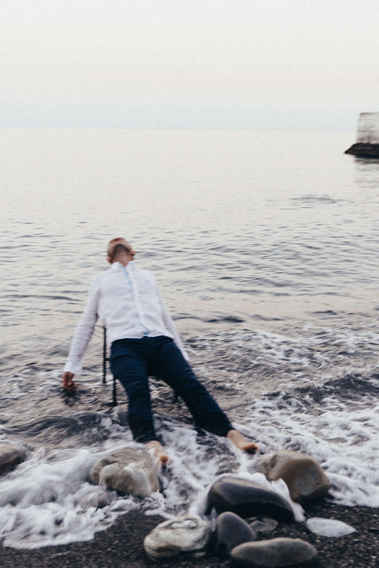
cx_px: 190
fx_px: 663
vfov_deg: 46.4
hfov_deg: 31.9
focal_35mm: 42
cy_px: 284
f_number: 2.8
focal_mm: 28
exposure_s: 1/30
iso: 100
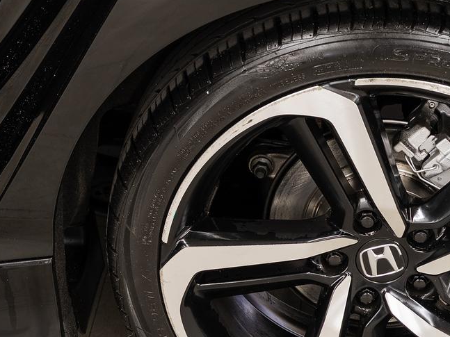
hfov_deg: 18.2
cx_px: 379
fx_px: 1391
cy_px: 205
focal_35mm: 107
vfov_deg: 13.8
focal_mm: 42.8
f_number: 5.6
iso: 100
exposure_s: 1/2
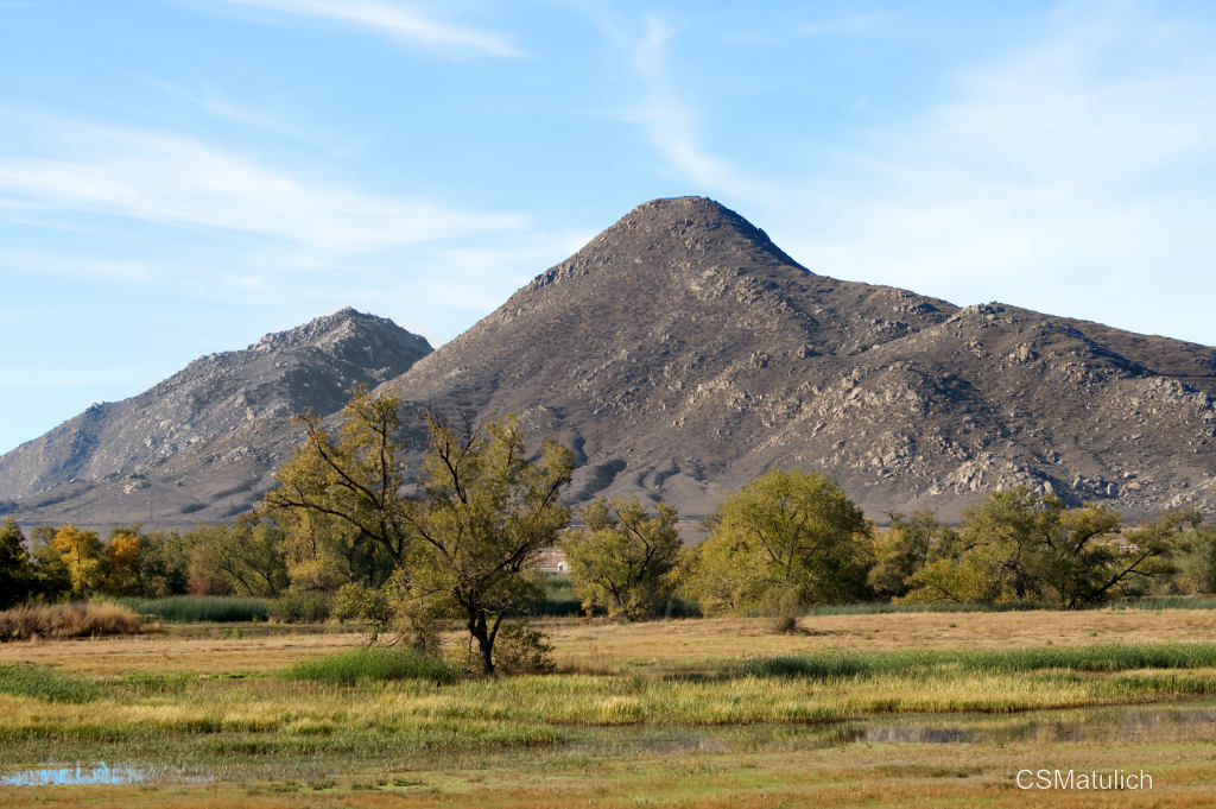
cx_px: 608
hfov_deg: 19.5
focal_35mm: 105
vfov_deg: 13.0
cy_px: 404
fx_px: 3544
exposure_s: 1/1250
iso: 280
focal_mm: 70
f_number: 5.6
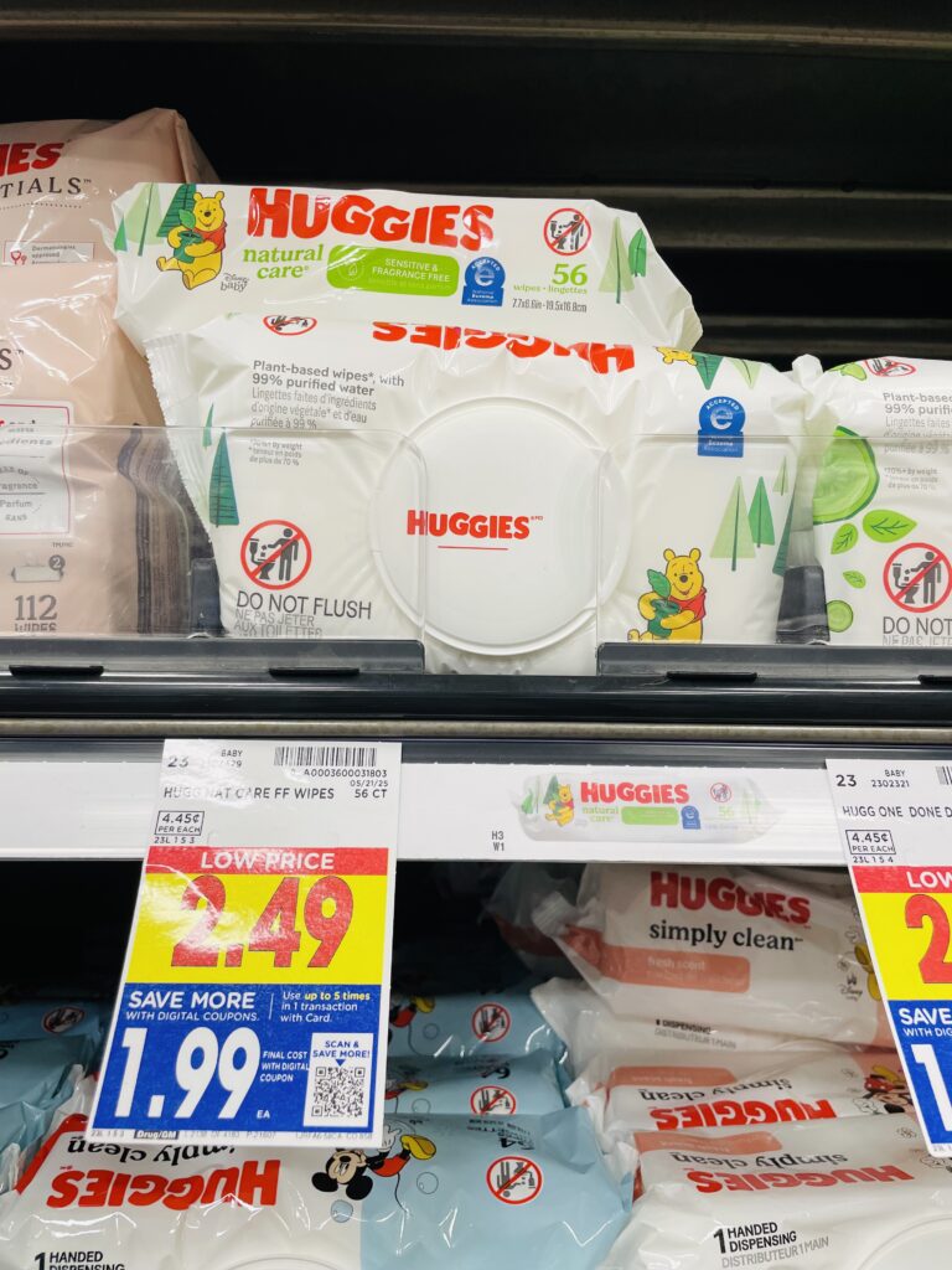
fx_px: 953
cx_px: 476
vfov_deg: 67.3
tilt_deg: +4.0
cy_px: 635
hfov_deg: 53.1
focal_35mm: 26
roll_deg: -0.2
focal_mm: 4.2
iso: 80
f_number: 1.6
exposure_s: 1/120
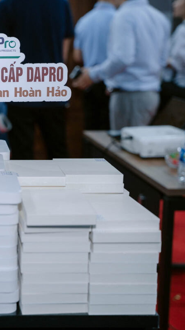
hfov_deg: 16.4
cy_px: 165
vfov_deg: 29.6
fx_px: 624
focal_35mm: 71
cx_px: -14
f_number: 3.2
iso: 500
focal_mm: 45.3
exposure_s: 1/250
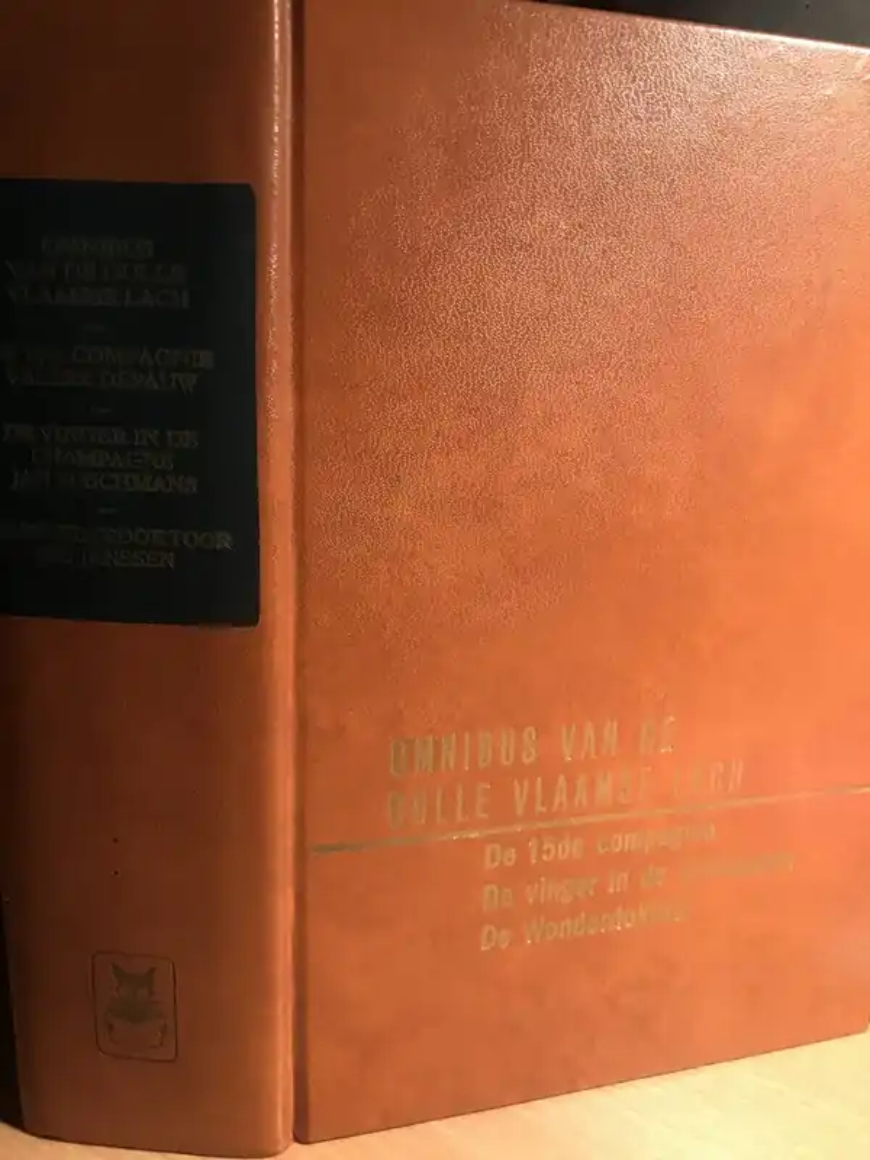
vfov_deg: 63.4
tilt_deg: -14.7
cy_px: 580
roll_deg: -0.7
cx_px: 435
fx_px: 938
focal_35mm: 28
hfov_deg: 49.7
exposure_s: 1/17
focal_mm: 3.99
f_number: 1.8
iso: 80
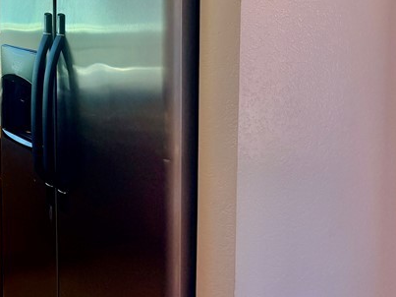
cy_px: -1
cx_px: -81
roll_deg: +0.1
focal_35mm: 61
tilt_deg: -3.8
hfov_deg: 27.8
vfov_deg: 23.0
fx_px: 698
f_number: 1.78
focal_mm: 6.76
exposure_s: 1/309
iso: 100
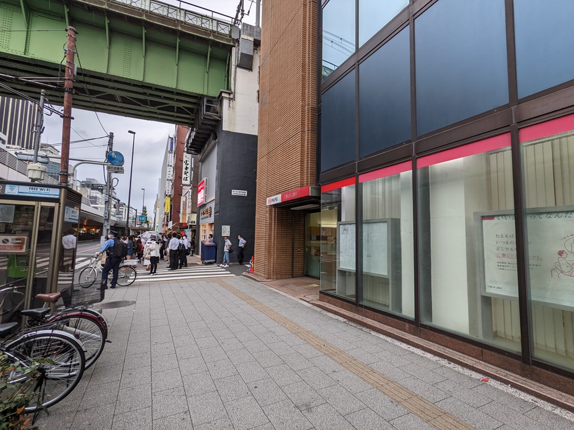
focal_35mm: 16
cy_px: 215
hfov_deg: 94.5
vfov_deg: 78.1
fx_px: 265
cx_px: 287
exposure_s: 1/171
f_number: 2.2
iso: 33
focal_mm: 2.22
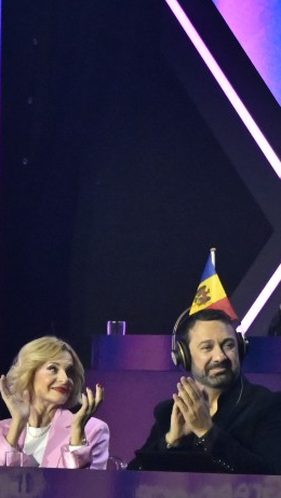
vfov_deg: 5.8
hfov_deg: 3.3
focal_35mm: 370
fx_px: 4899
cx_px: 454
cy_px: 283
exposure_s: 1/500
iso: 6400
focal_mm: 91
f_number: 9
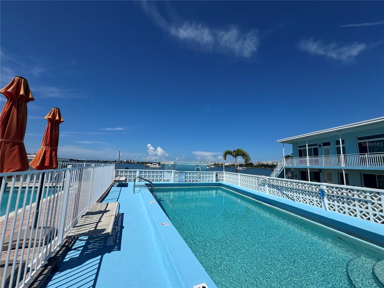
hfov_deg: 102.1
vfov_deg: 85.7
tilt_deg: +7.9
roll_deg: -1.9
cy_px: 144
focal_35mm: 14
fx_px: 155
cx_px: 192
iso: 40
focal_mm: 2.22
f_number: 2.2
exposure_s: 1/3906
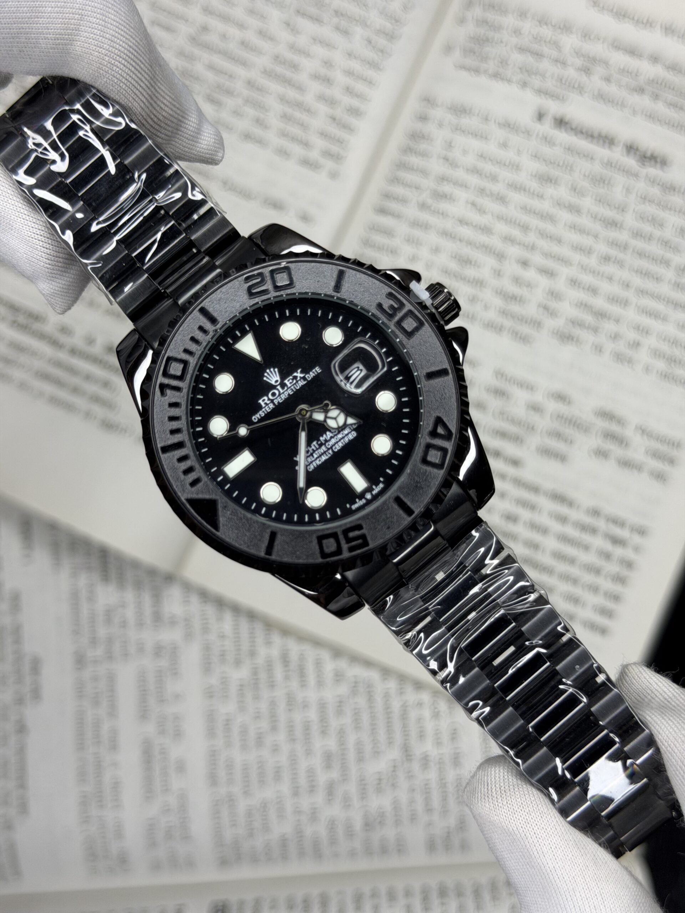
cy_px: 456
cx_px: 342
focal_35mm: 48
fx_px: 1266
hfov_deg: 30.3
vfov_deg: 39.7
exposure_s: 1/361
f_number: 1.78
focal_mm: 6.76
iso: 64
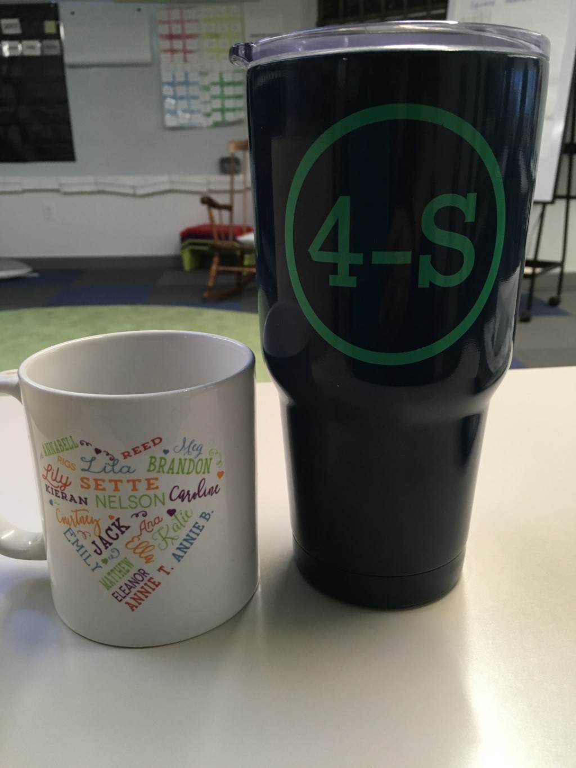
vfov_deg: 61.7
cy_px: 384
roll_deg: +1.4
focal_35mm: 29
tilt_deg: -20.4
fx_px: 643
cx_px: 288
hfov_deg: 48.2
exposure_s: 1/30
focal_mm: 4.15
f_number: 2.2
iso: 125
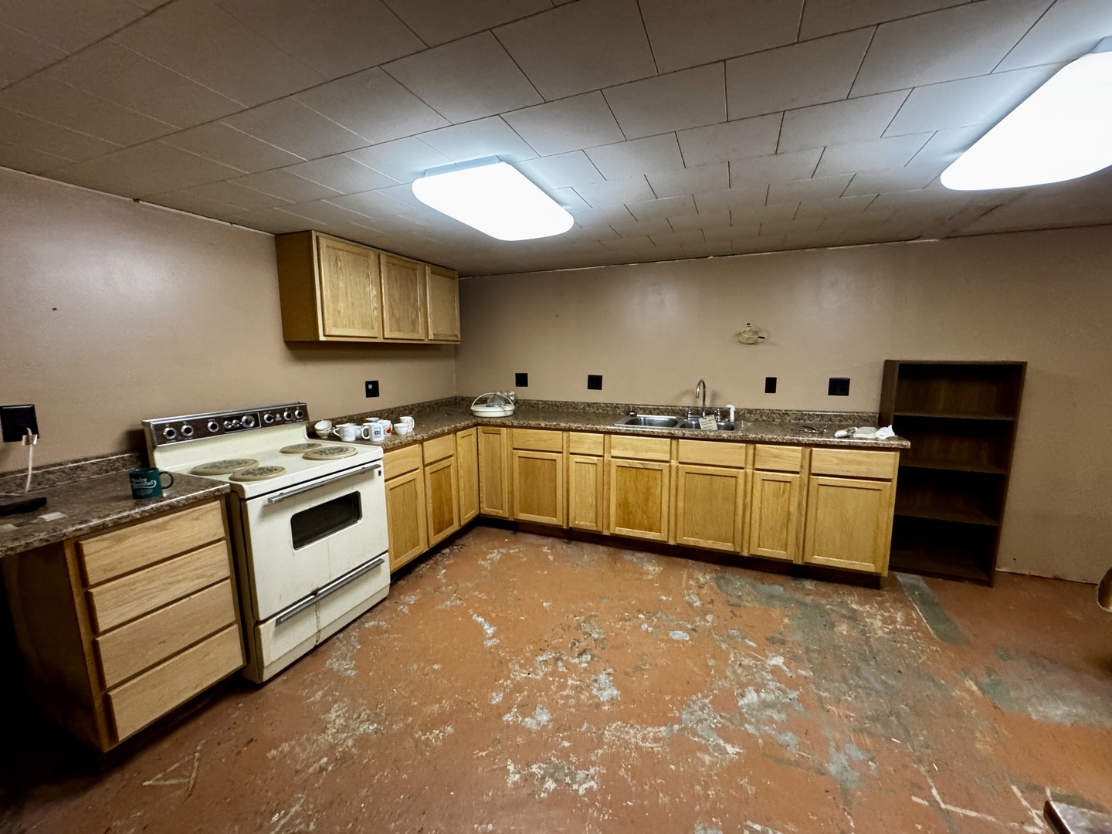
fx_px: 450
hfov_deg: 102.1
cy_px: 417
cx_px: 556
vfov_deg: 85.7
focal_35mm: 14
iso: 640
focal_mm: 2.22
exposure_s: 1/60
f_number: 2.2
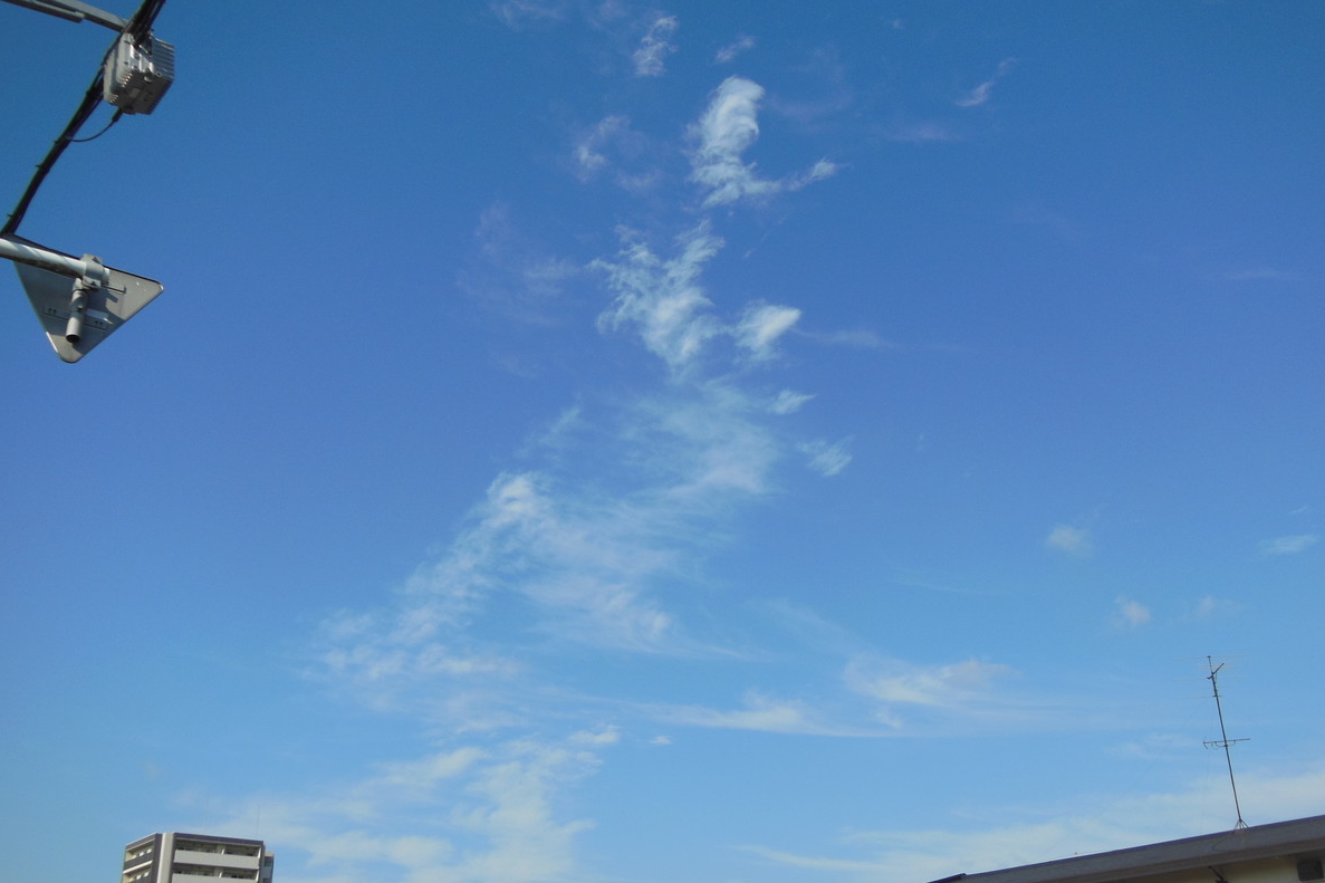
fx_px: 1509
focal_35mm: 41
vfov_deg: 32.6
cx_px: 663
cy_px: 461
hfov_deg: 47.4
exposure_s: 1/1250
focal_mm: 6.9
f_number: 4.1
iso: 125
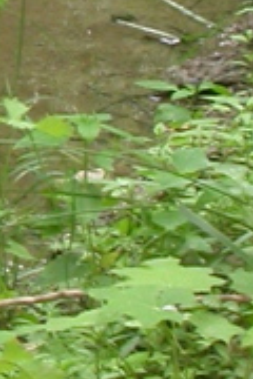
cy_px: -82
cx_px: -369
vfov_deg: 5.5
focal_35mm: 376
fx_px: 3963
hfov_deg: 3.6
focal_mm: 13.6
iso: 100
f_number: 3.6
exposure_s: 1/98.7
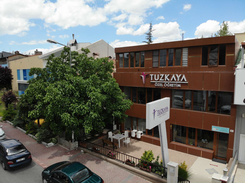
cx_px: 122
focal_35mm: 24
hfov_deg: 71.6
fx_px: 170
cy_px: 92
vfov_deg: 56.8
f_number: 2.8
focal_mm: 4.5
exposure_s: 1/909
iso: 100
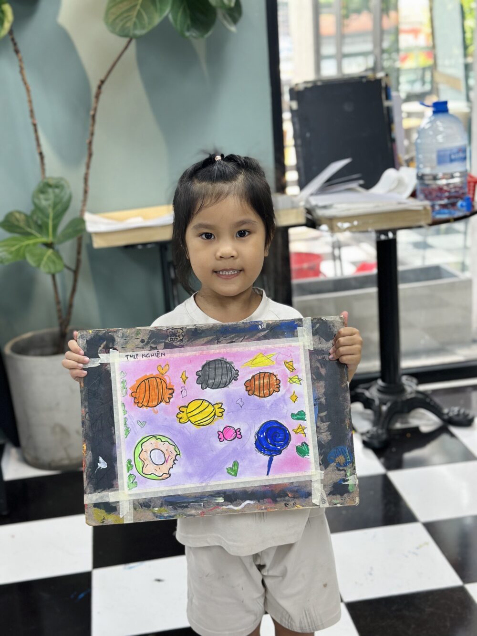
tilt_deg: -16.8
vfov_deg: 39.7
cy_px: 318
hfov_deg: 30.3
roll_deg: +3.7
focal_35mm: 48
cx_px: 238
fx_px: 882
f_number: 1.78
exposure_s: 1/100
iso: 80
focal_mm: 6.86
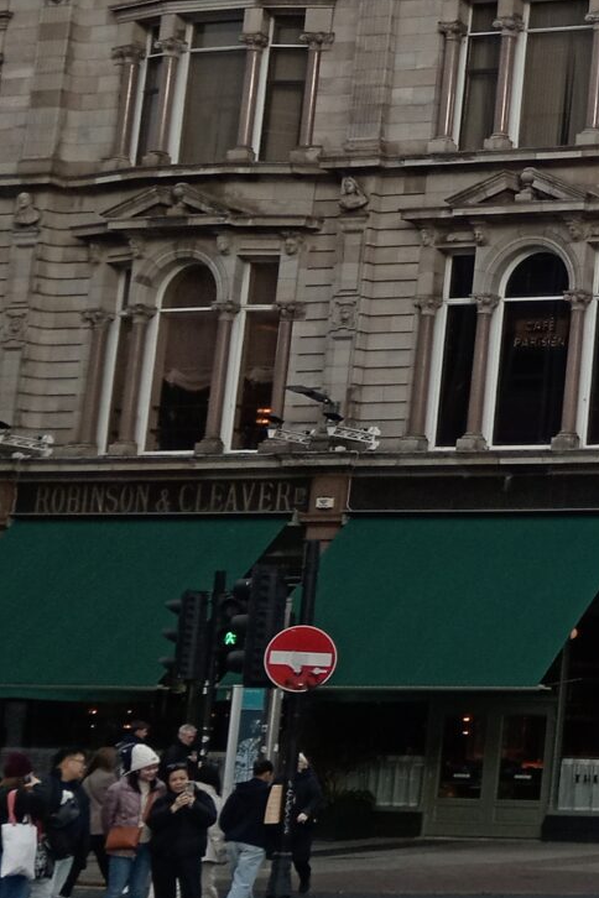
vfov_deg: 20.5
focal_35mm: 99
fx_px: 2471
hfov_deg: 11.4
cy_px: 302
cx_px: 1444
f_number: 1.9
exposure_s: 1/272
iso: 100
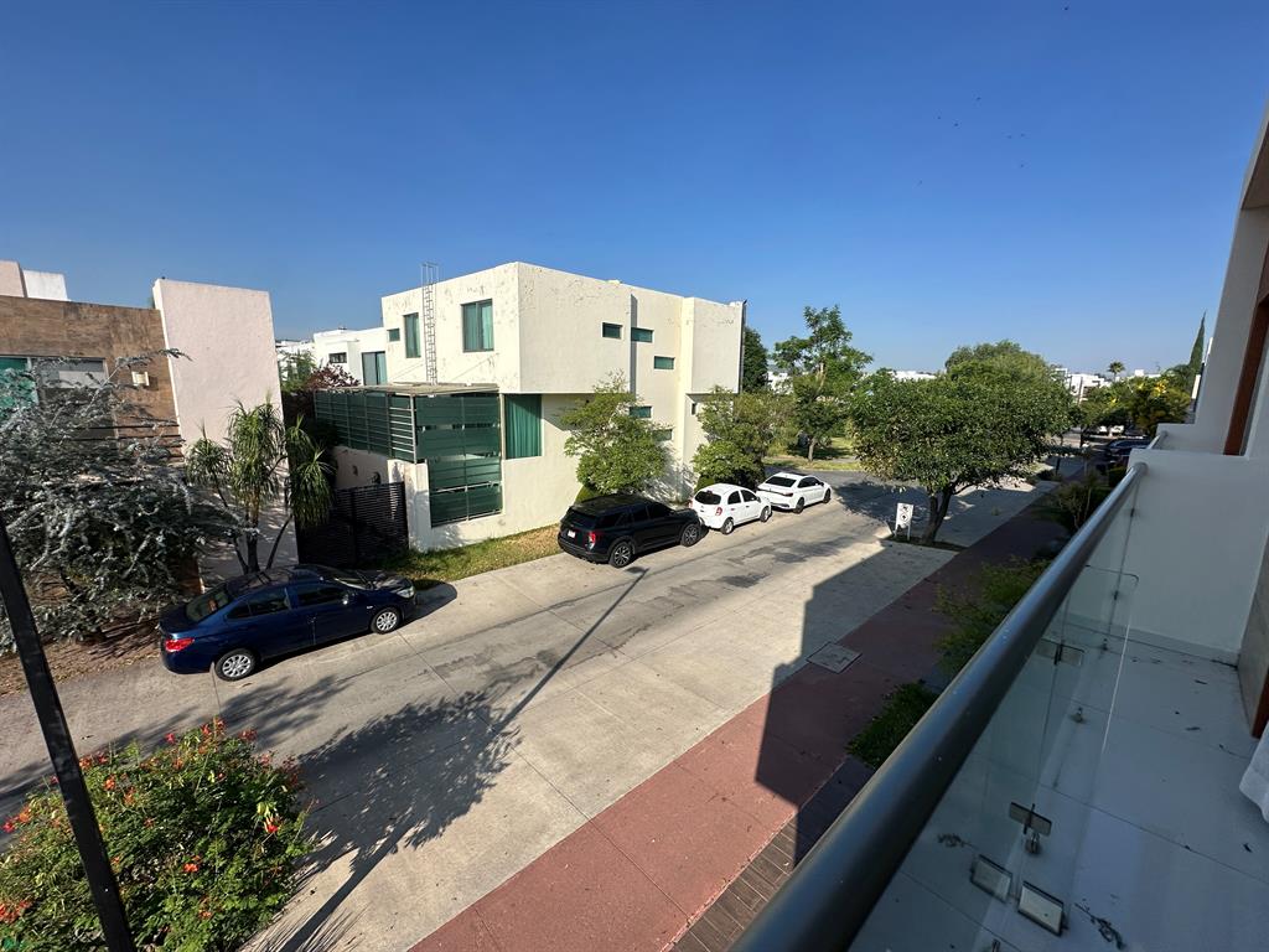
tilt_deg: -9.8
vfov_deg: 85.7
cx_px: 634
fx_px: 513
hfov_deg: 102.1
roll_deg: -1.1
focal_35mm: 14
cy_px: 476
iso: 50
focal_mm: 2.22
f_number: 2.2
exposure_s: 1/2564
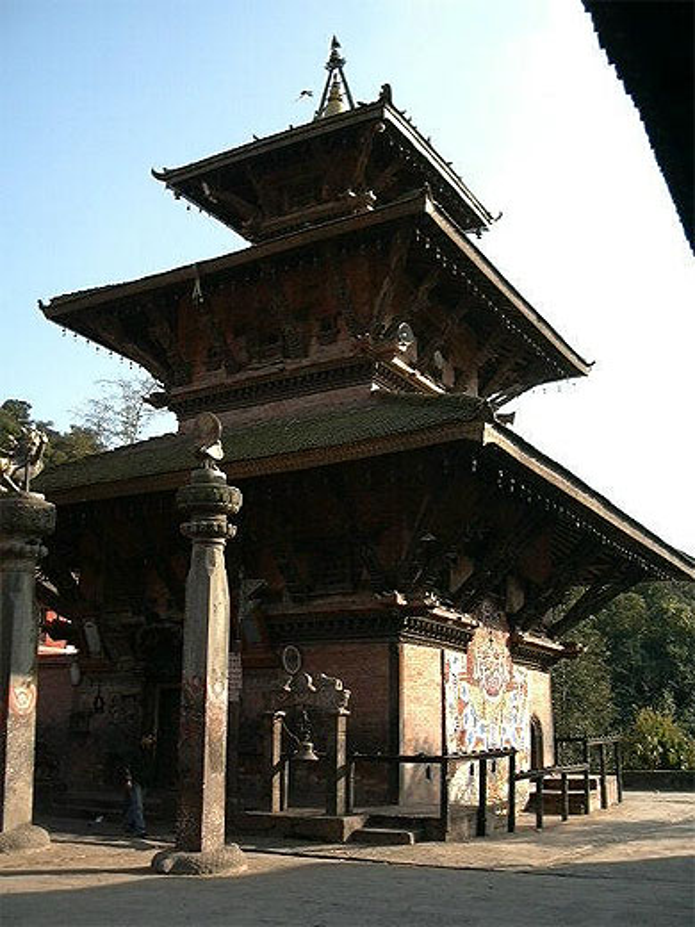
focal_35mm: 35
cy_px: 464
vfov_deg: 52.6
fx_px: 937
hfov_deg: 40.7
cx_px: 348
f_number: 2.8
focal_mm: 5.4
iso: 100
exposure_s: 1/523
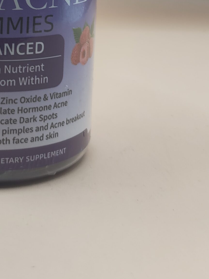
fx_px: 893
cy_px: -22
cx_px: 12
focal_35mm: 111
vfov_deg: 17.2
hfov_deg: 13.2
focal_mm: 5.56
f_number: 1.88
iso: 145
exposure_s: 1/100
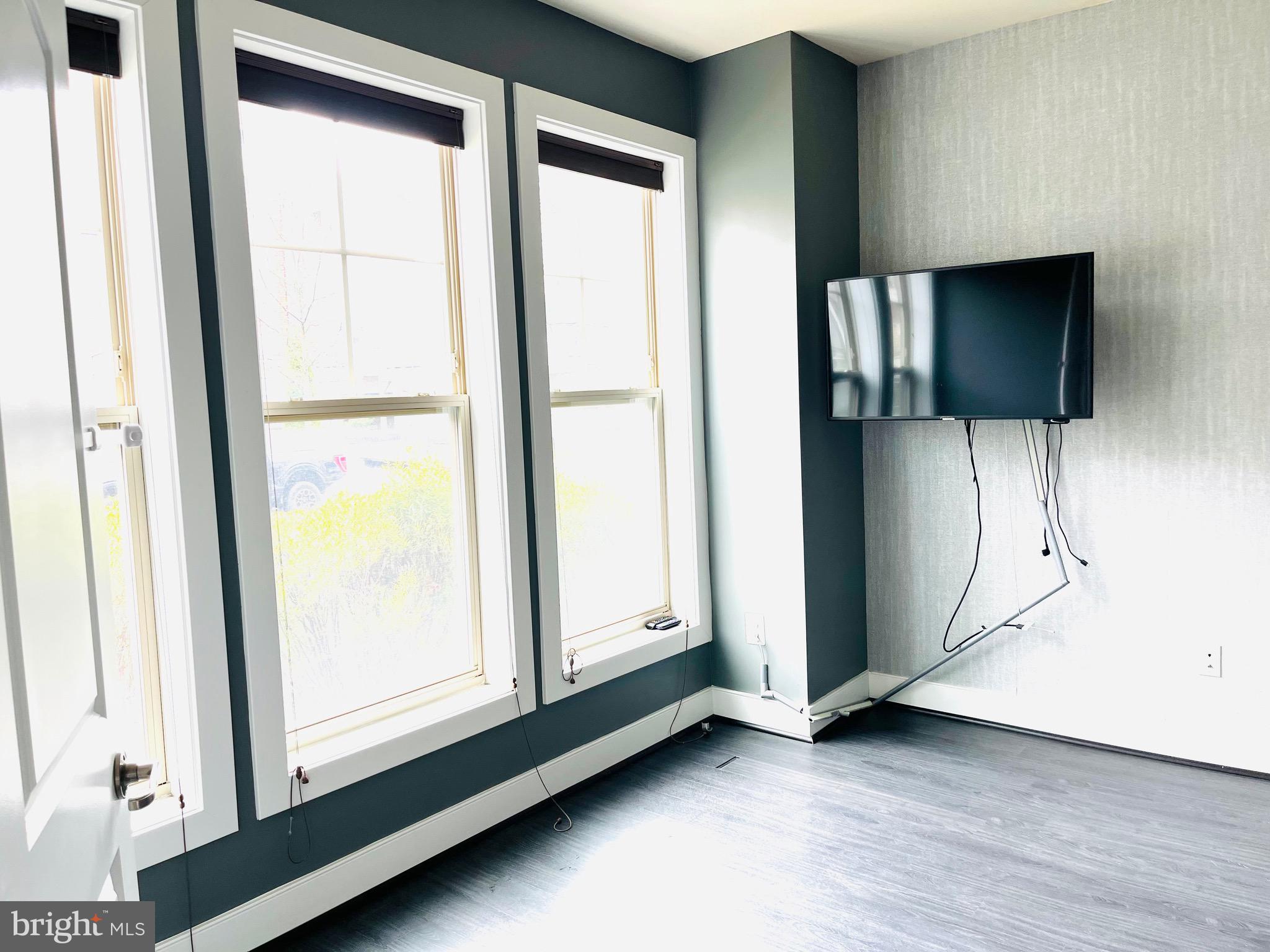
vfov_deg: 53.1
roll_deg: +3.1
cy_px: 476
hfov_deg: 67.3
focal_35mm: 26
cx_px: 635
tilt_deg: -4.2
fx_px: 954
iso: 32
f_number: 1.6
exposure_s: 1/122
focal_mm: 5.1
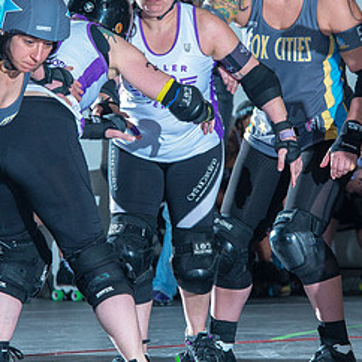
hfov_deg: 4.3
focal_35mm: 408
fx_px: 4827
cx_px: 168
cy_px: 149
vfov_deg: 4.3
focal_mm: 200
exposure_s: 1/160
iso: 800
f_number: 8
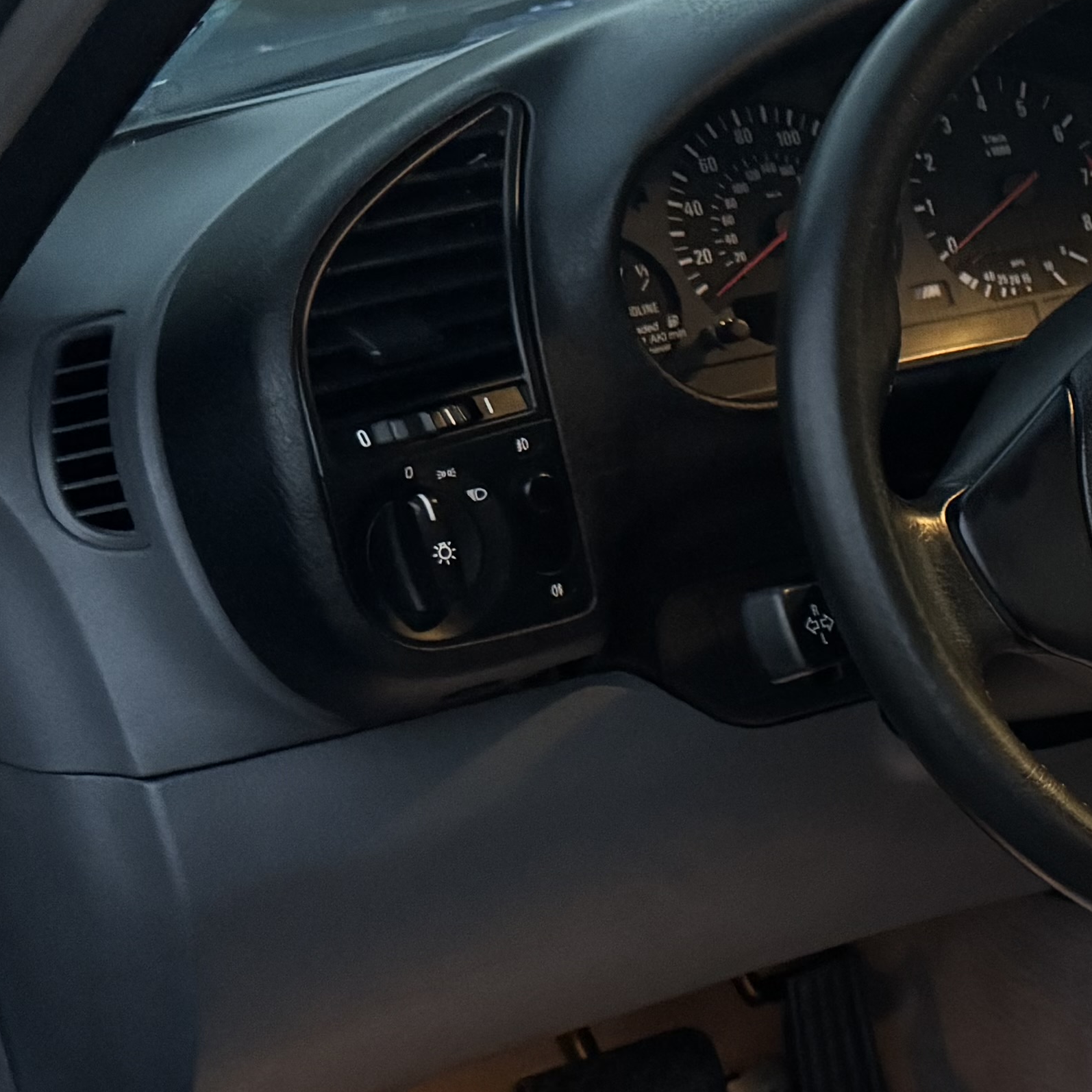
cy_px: 937
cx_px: 1794
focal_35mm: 76
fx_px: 2712
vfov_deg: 22.3
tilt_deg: -26.2
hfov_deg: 19.0
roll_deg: -0.7
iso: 1000
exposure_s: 1/39
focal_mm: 6.76
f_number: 1.78
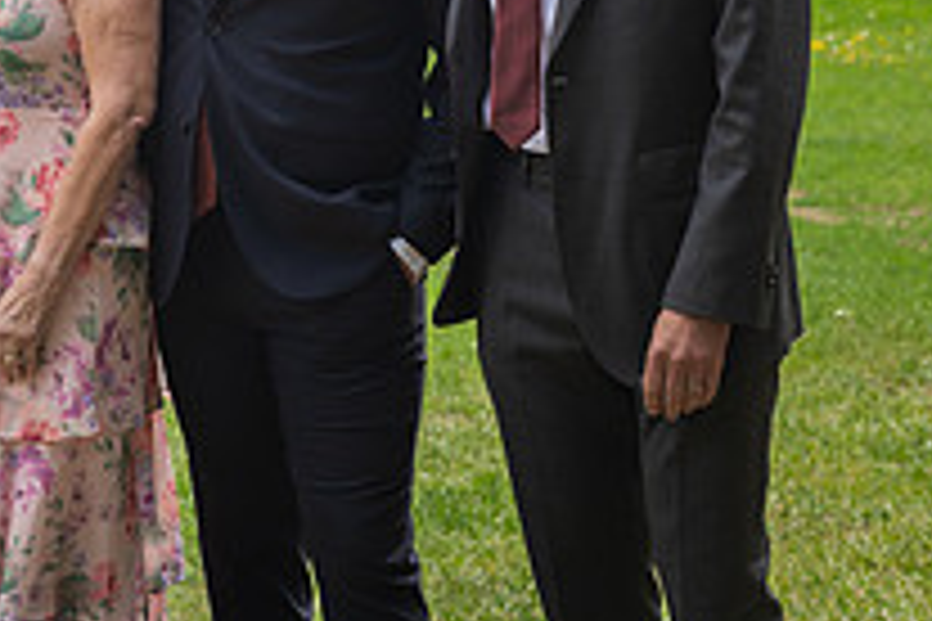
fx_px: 3624
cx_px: -180
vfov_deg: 9.6
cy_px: -212
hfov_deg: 14.2
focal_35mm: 140
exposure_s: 1/200
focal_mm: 50
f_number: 5
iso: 125
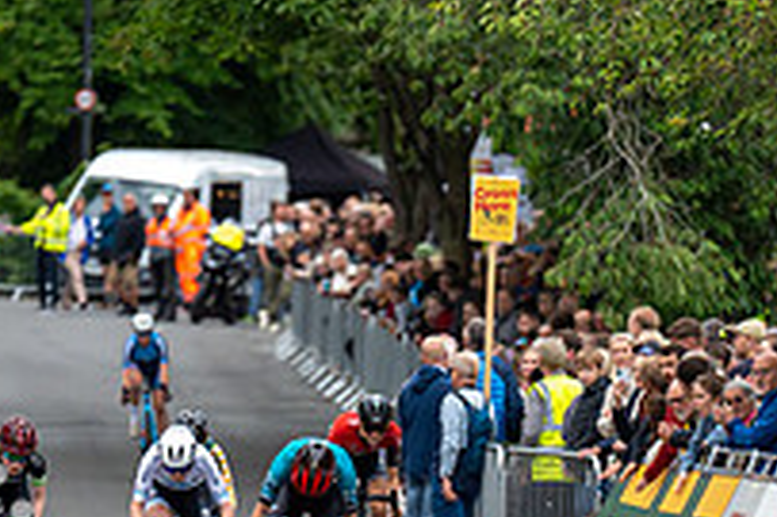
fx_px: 12163
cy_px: 492
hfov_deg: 3.7
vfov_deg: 2.4
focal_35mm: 564
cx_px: 318
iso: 1000
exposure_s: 1/800
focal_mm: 197
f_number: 2.8
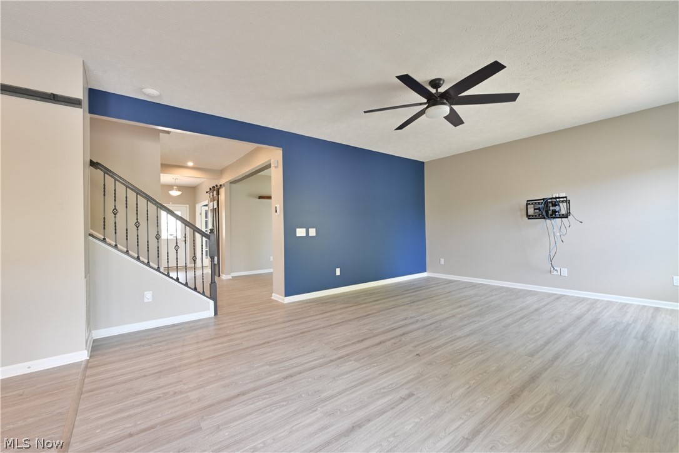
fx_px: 283
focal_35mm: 15
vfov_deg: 77.3
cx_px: 340
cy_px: 226
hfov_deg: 100.4
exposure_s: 1/3
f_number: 9
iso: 400
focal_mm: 15
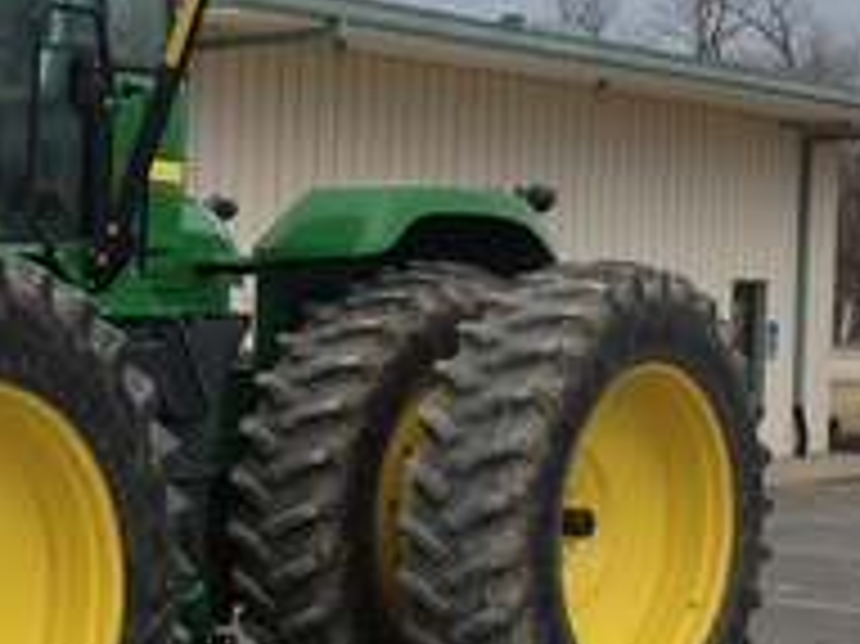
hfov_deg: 19.6
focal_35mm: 94
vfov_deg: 15.7
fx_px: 2334
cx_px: -194
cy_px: 374
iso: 50
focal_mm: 4.13
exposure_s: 1/565
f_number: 2.4
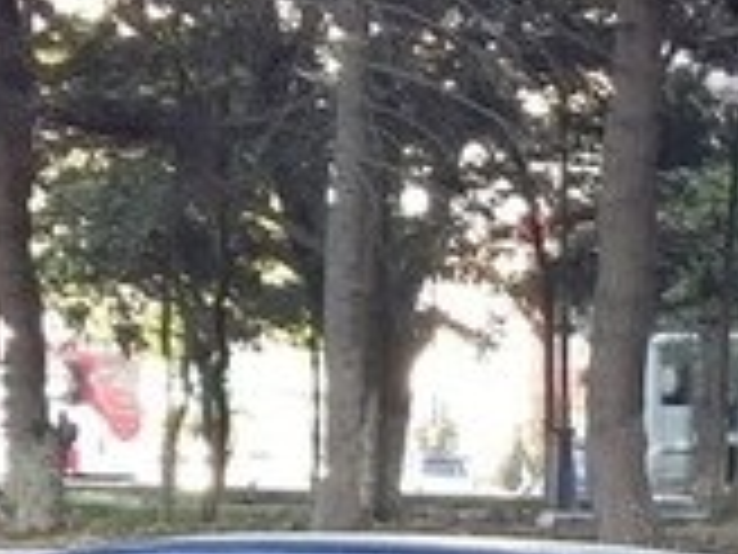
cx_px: 630
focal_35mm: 125
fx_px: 2665
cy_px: 1025
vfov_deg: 11.0
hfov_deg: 15.6
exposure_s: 1/50
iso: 50
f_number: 2.2
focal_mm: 3.3
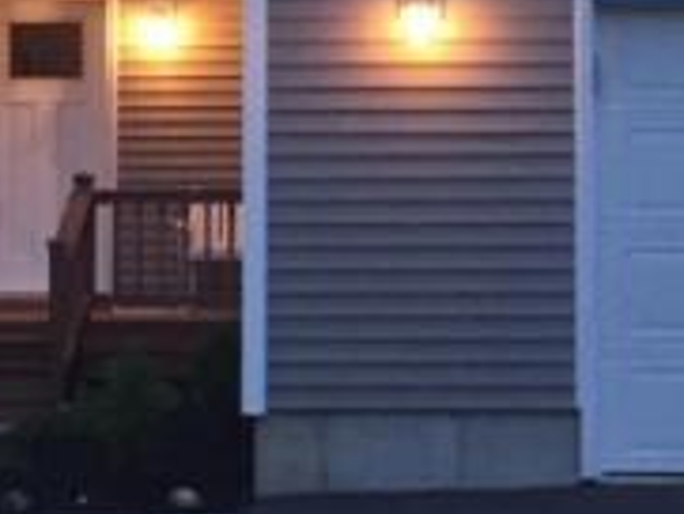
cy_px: 79
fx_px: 3243
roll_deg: +0.5
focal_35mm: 164
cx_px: 450
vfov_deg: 9.0
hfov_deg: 12.0
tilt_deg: +2.3
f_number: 2.2
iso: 100
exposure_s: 1/30
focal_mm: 4.15
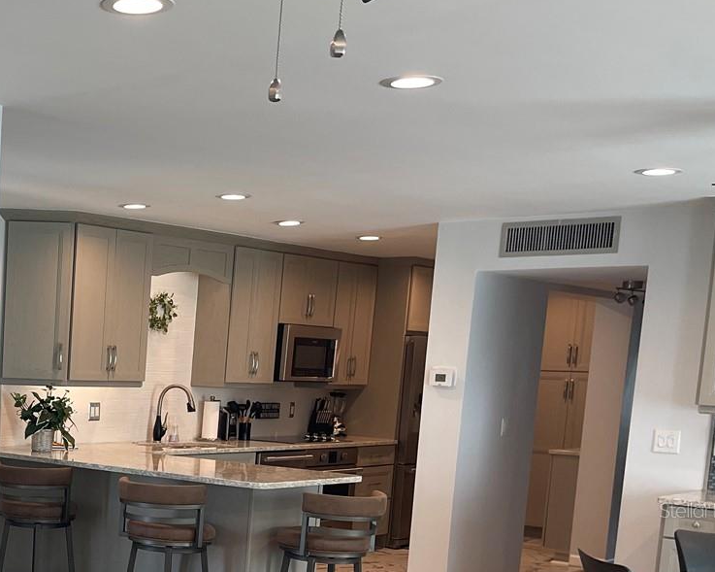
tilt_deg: -9.4
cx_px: -25
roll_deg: -2.9
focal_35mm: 53
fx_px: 1121
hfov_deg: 32.1
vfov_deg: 27.6
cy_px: 510
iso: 100
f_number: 1.6
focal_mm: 5.1
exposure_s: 1/120
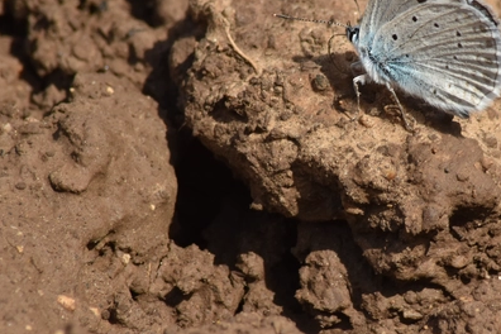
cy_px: 102
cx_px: 331
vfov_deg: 1.9
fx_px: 10117
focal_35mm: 727
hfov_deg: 2.8
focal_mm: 300
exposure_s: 1/400
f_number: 20
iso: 400
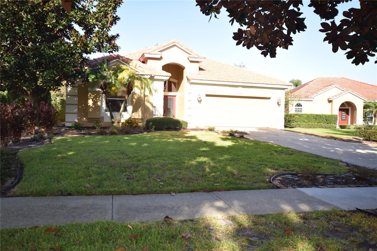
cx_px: 188
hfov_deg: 61.9
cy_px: 126
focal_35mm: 30
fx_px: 314
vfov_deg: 43.6
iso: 100
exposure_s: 1/160
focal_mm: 20
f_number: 6.3
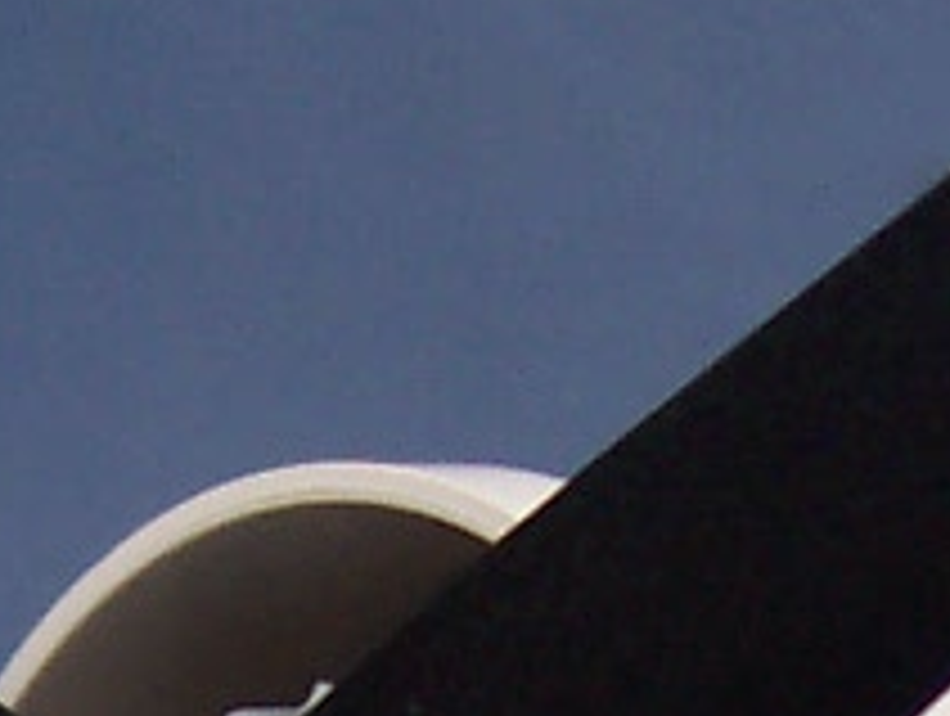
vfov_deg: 6.8
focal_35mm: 210
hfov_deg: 9.4
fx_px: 5773
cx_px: 230
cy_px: 1558
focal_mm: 5.6
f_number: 2.8
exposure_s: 1/90
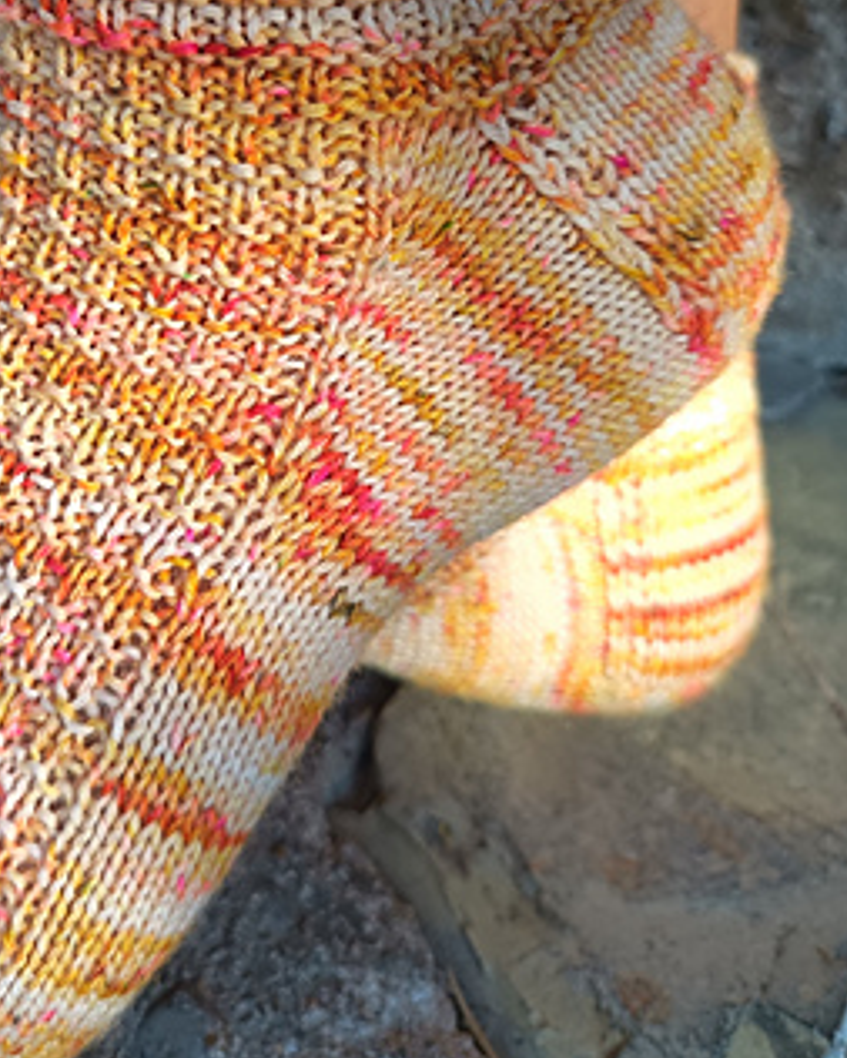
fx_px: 1159
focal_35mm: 37
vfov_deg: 47.5
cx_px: 234
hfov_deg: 39.3
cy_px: 281
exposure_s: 1/124
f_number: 1.75
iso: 100
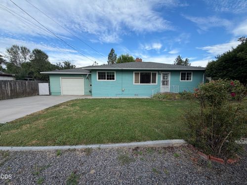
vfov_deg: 85.7
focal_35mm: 14
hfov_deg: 102.1
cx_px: 124
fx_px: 100
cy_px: 92
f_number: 2.2
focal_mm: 2.22
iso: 40
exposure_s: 1/564
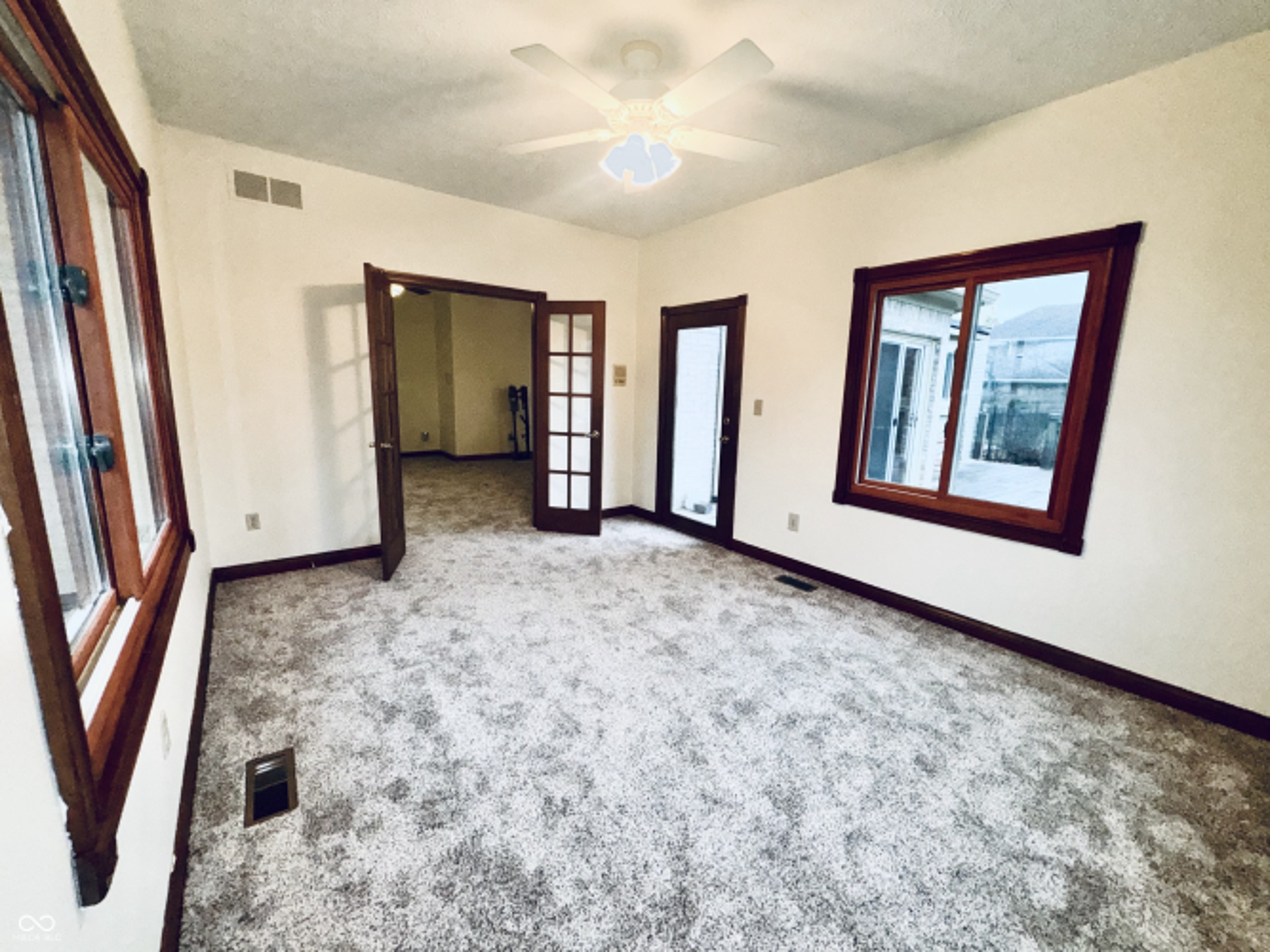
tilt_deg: -10.6
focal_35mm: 14
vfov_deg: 85.7
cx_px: 635
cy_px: 476
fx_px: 514
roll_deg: -1.8
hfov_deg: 102.1
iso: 160
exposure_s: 1/60
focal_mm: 2.22
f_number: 2.2
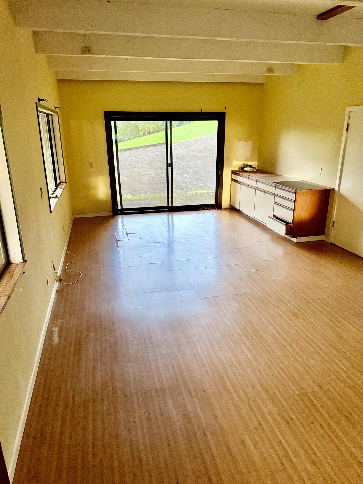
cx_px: 182
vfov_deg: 71.6
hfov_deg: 56.8
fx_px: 336
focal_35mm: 24
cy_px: 242
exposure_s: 1/60
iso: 800
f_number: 1.78
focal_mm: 6.76
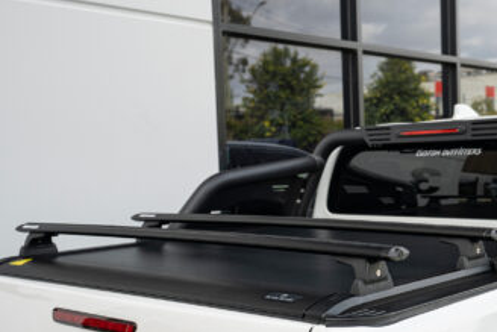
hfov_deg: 41.7
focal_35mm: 47
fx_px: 649
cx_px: 298
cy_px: 199
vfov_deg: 28.6
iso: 200
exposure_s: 1/160
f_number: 4
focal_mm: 35
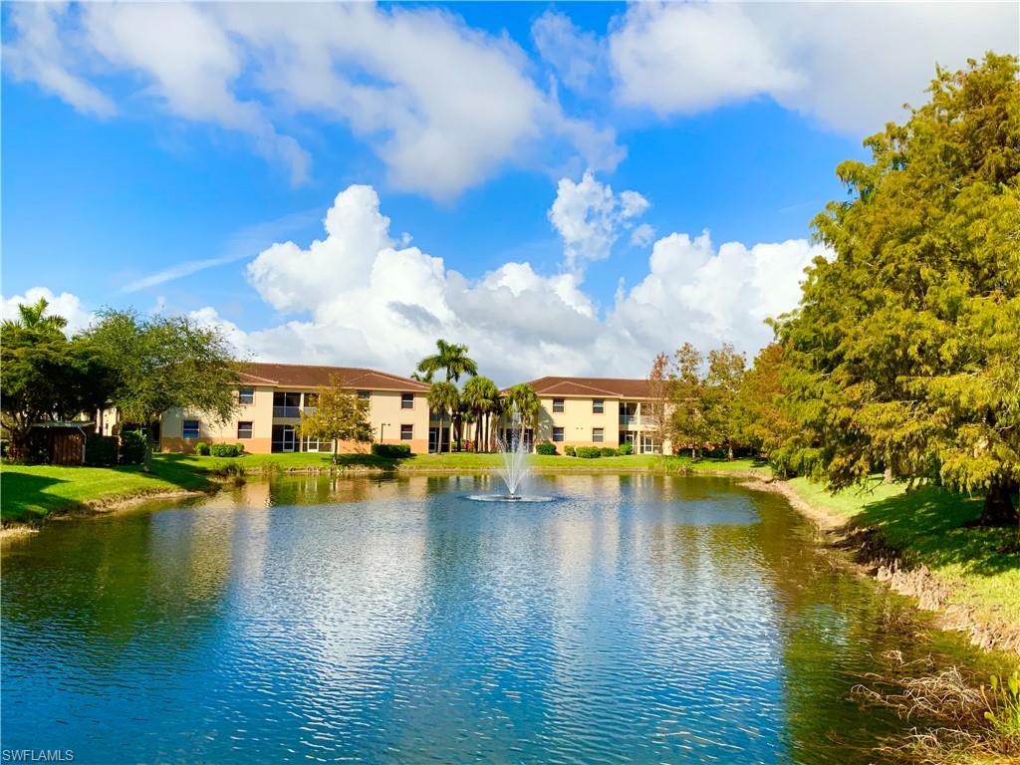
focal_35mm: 29
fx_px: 855
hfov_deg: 61.7
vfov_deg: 48.2
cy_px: 382
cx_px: 510
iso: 20
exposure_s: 1/2959
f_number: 1.8
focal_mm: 3
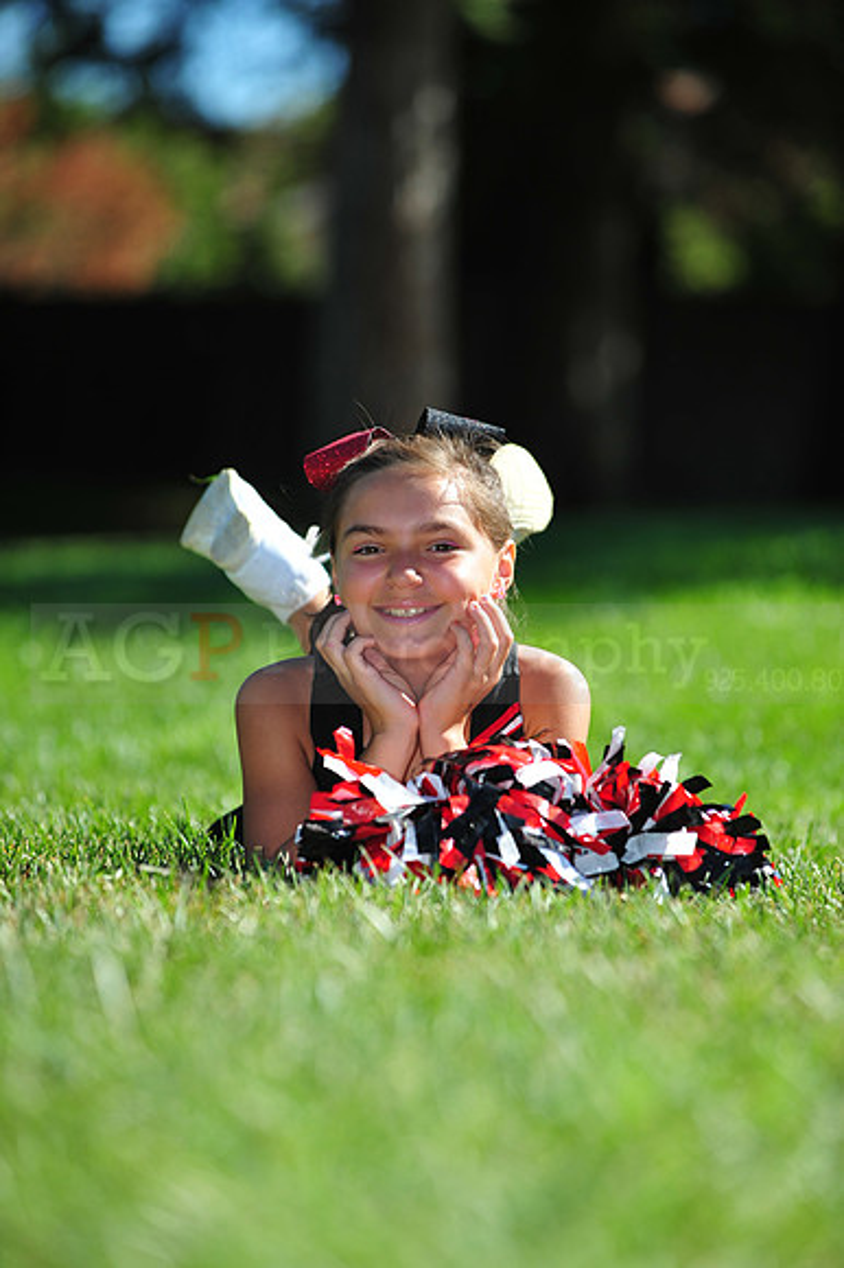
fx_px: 7041
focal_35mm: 200
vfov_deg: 10.3
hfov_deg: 6.9
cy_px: 634
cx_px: 422
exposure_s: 1/2000
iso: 400
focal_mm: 200
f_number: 4.5
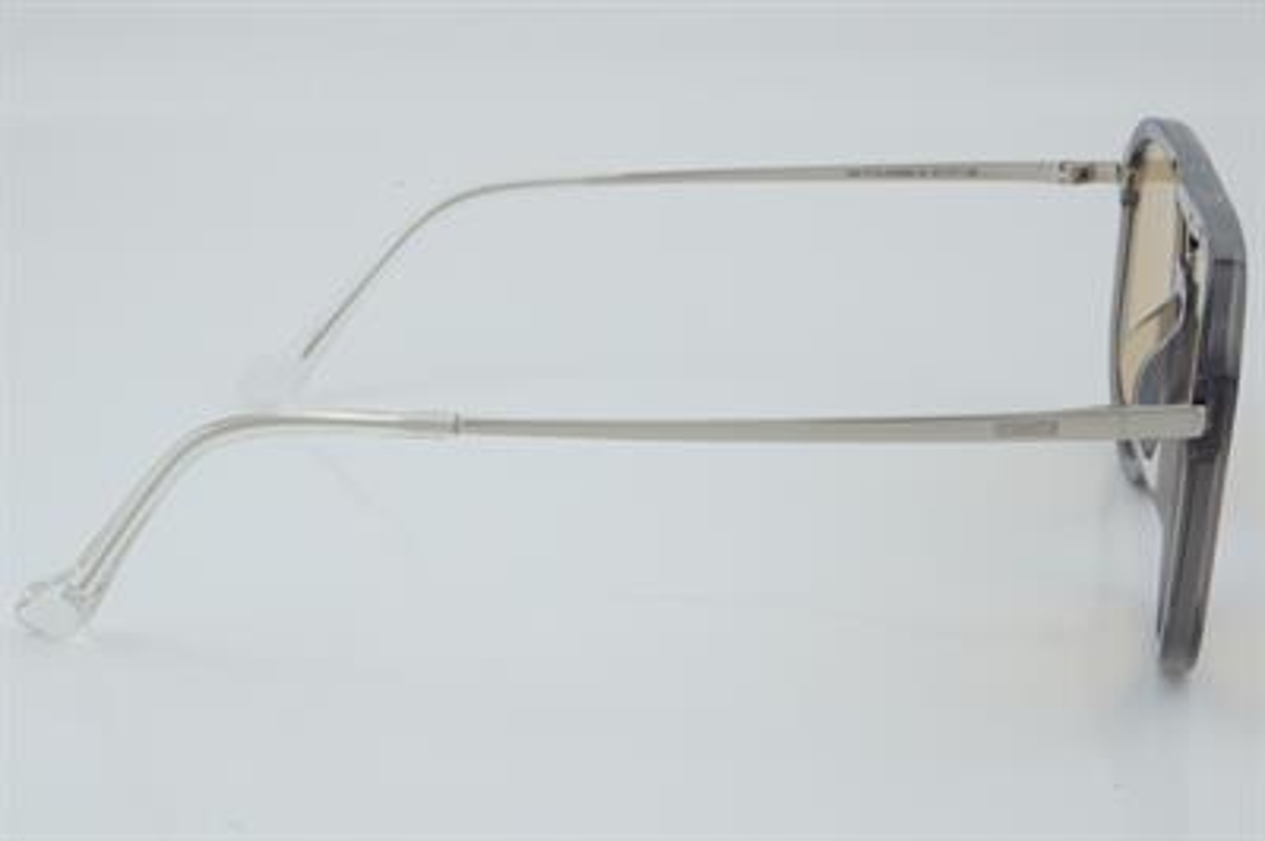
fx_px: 2633
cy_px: 420
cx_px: 632
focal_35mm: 75
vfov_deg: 18.2
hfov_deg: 27.0
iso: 100
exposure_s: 1/3
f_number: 32
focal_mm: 50
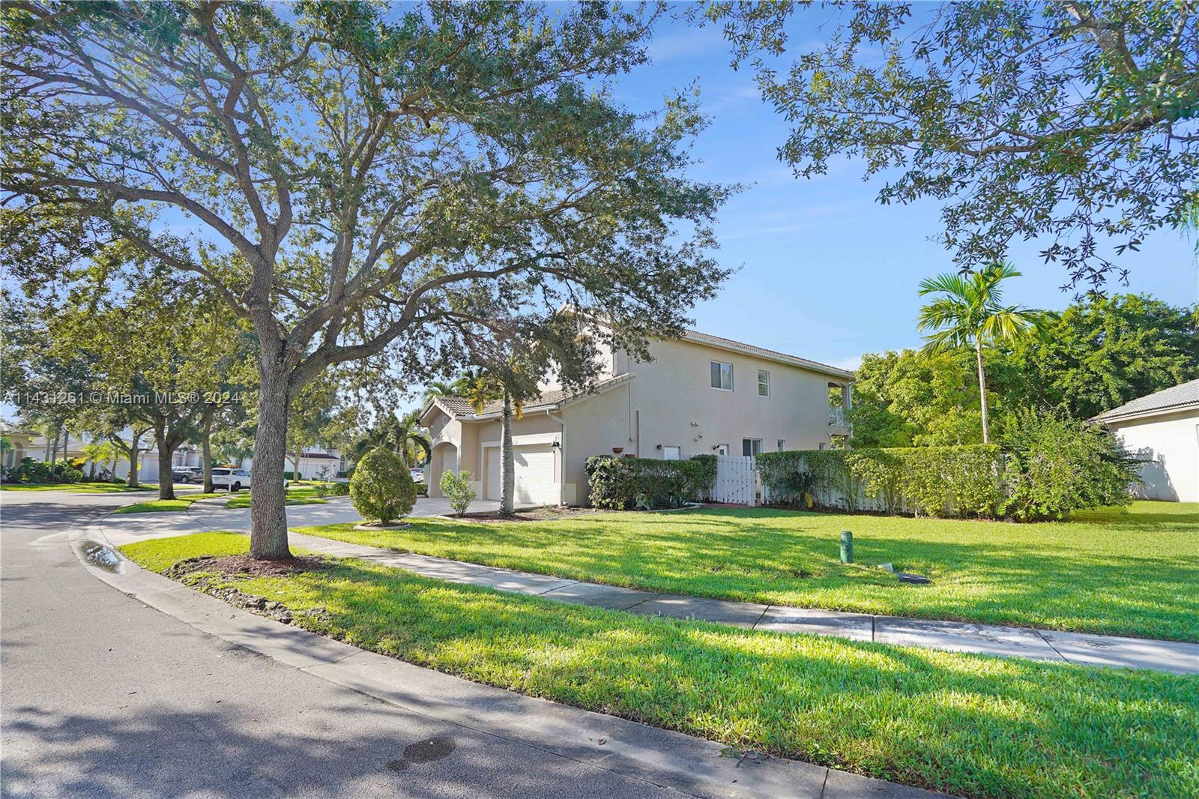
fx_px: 533
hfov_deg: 96.7
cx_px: 600
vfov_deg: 73.7
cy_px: 400
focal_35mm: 16
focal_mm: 16
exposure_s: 1/500
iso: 100
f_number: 4.5
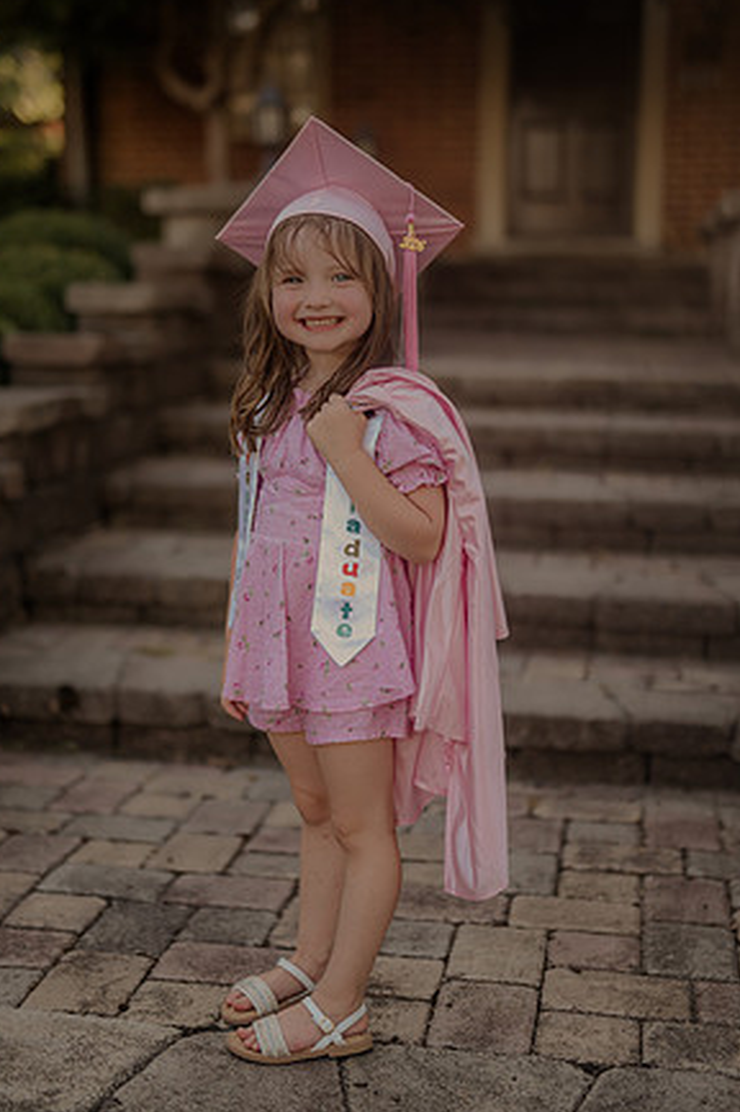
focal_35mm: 52
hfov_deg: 26.0
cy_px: 562
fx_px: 1606
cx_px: 366
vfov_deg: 38.2
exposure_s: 1/250
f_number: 2
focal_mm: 50
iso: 80
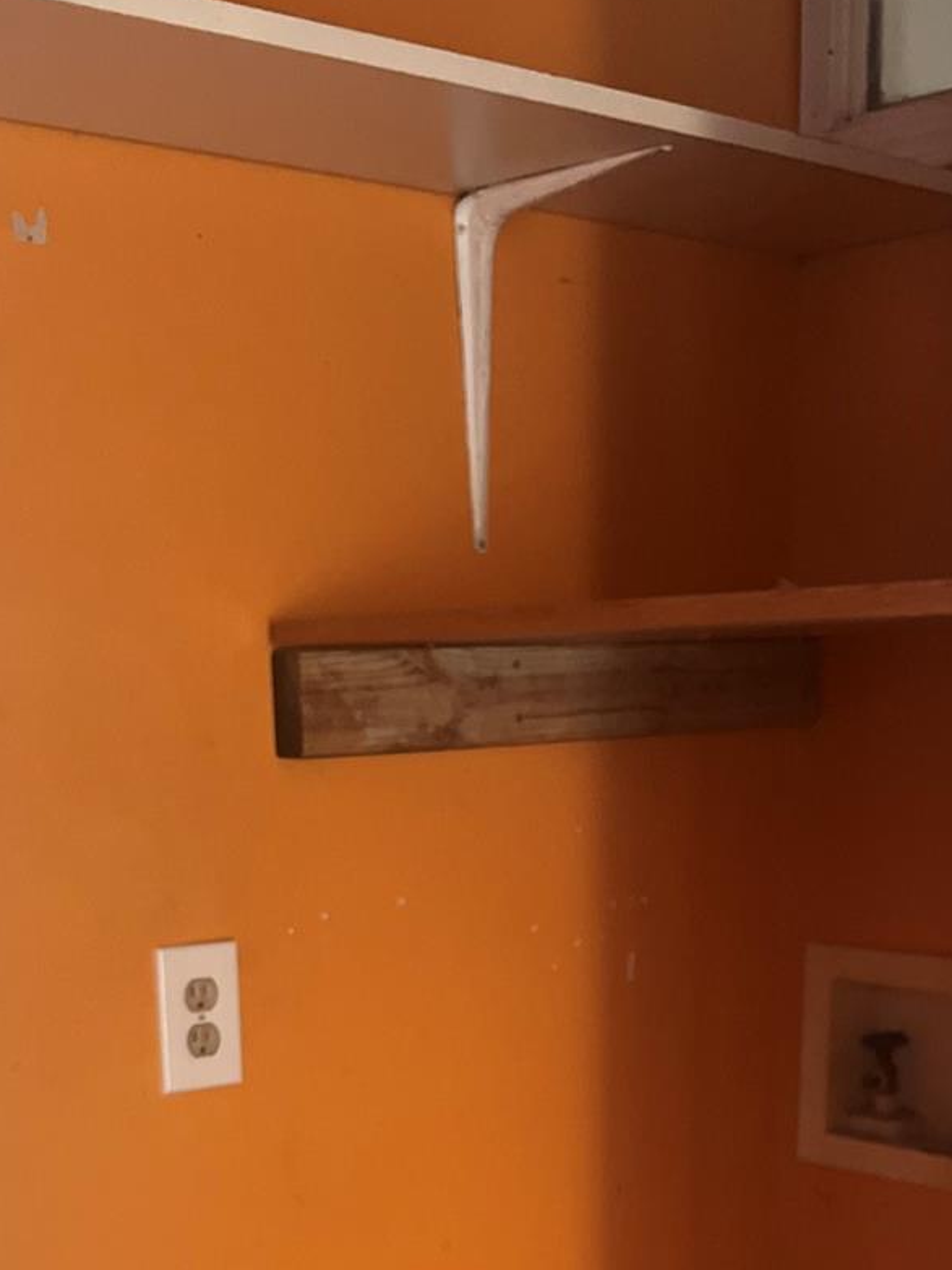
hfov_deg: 28.5
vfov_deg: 34.6
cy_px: 1221
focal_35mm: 51
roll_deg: +3.3
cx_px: 409
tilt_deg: -19.2
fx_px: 1871
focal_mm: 5.1
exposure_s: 1/40
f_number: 1.6
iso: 400
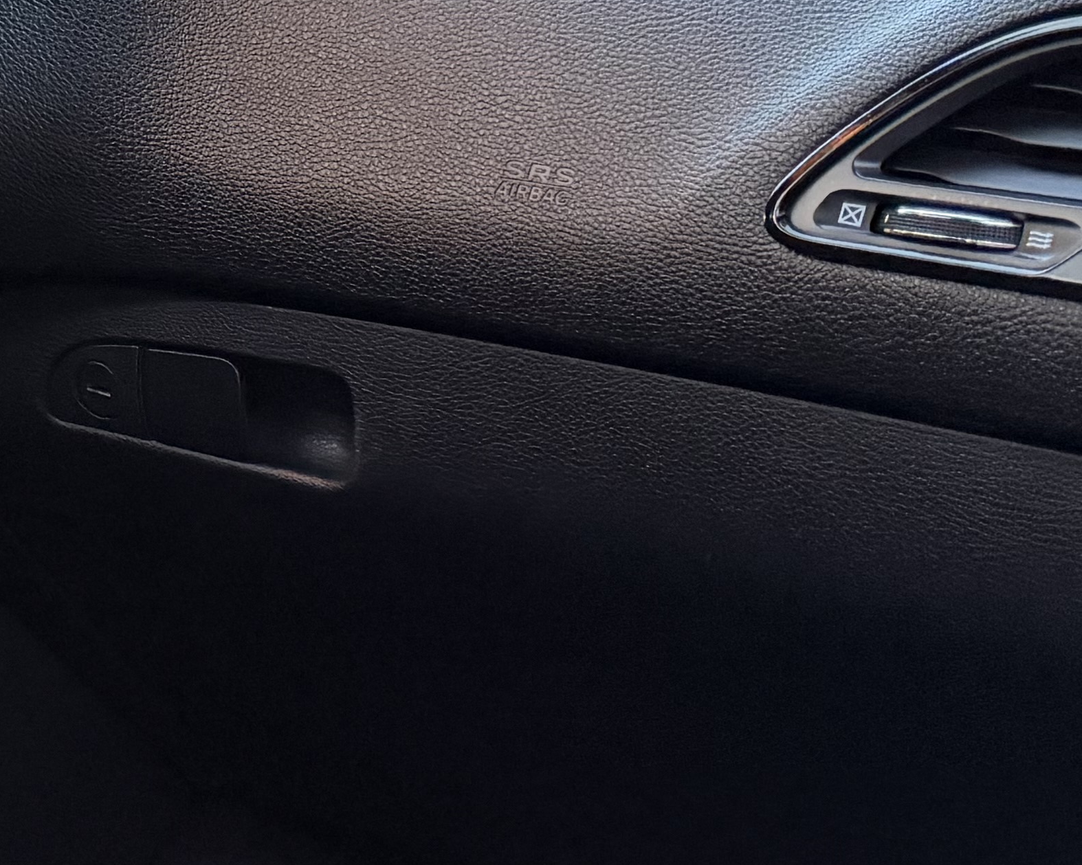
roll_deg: +0.8
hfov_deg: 20.0
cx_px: -447
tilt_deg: -8.5
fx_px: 2722
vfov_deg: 17.9
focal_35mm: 85
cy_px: 156
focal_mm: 6.76
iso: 500
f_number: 1.78
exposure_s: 1/60
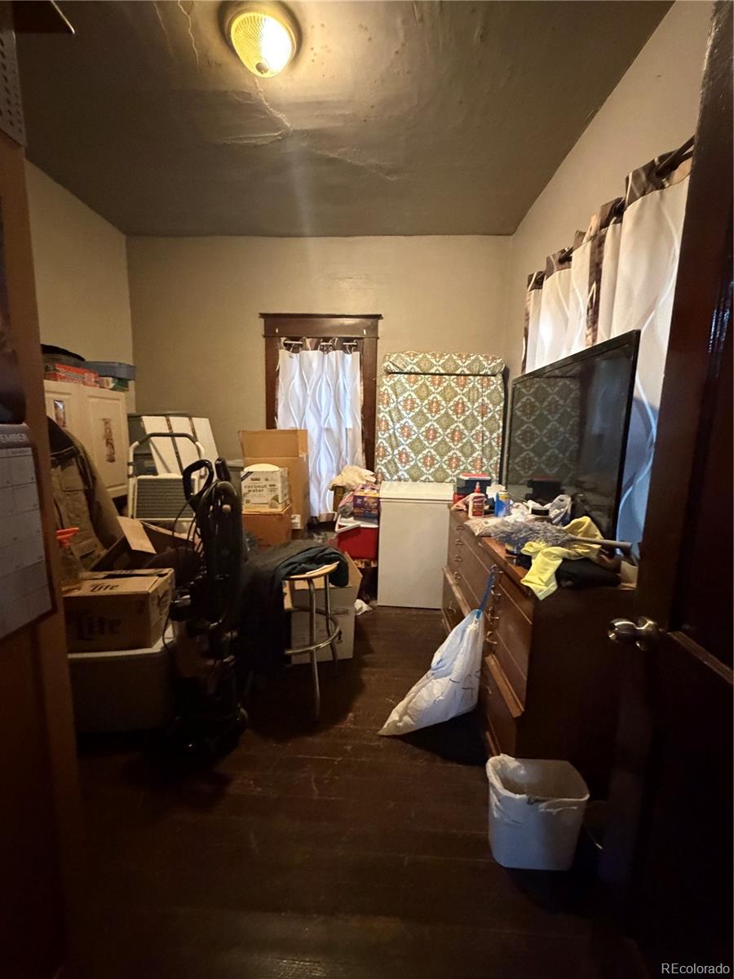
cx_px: 367
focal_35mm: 14
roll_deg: -1.2
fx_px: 396
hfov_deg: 85.7
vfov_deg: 102.1
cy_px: 490
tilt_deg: -9.5
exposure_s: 1/30
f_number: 2.2
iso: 1250
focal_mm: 2.22
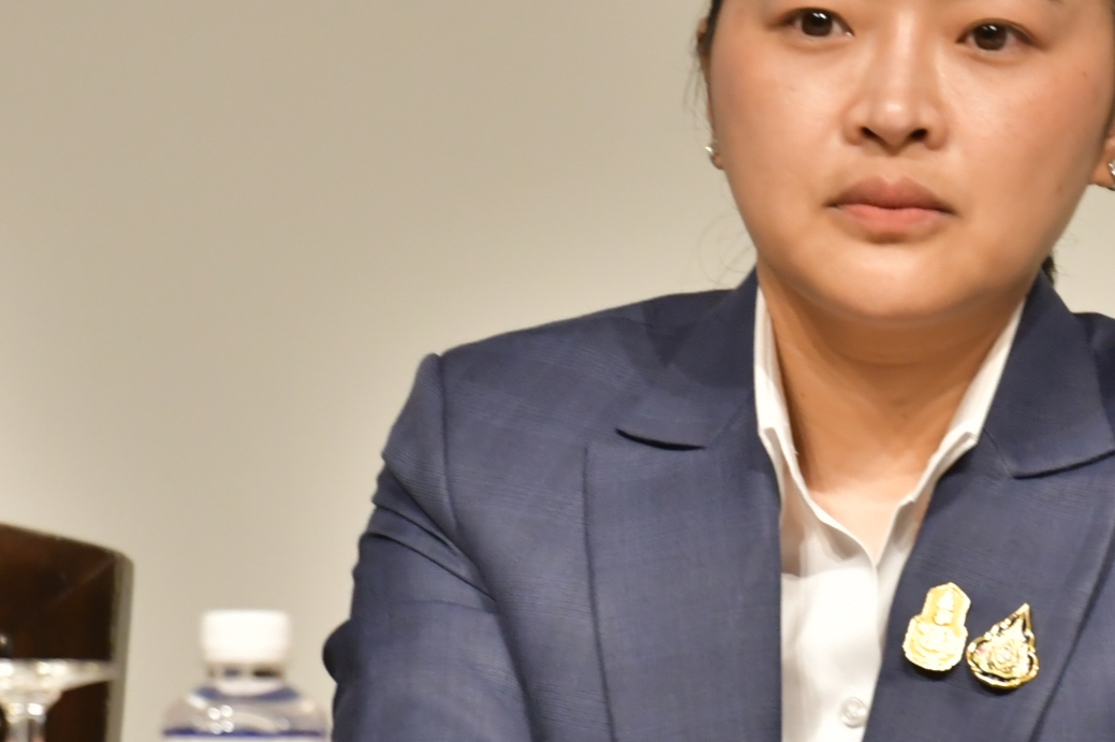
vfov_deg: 2.1
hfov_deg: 3.2
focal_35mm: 643
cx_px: 908
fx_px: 19899
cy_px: 403
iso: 1250
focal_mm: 200
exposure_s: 1/160
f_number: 2.8
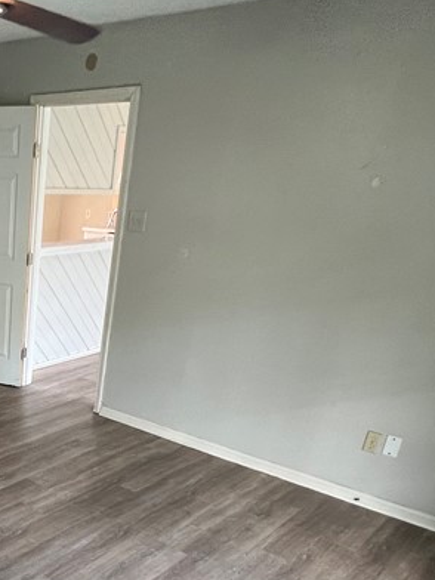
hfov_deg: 36.3
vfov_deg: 50.1
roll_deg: -1.8
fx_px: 570
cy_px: 479
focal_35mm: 34
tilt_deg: -28.3
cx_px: -28
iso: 250
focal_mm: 1.57
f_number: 1.8
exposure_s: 1/60
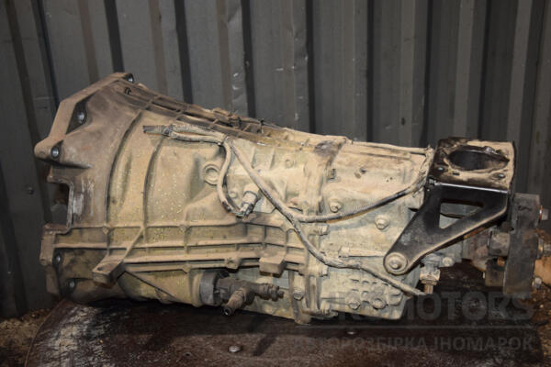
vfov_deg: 31.9
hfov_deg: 46.4
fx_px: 643
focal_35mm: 42
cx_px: 276
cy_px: 184
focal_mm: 28
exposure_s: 1/60
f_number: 5
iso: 800
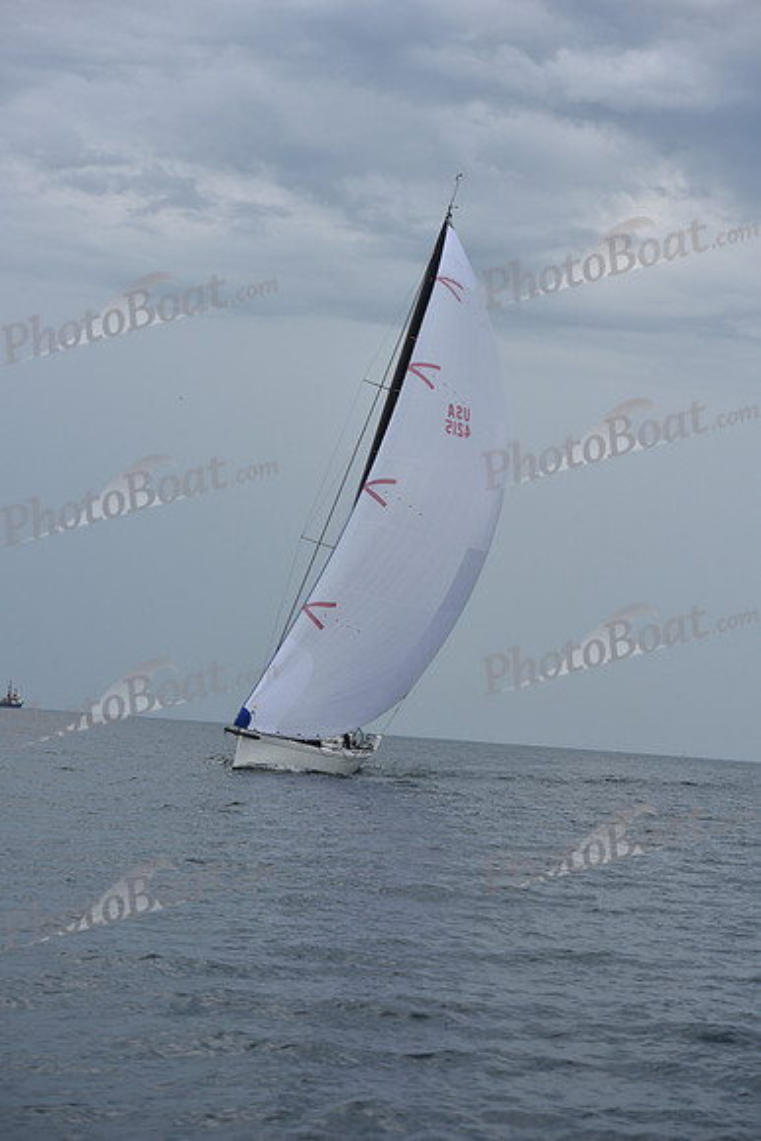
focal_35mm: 70
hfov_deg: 19.5
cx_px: 380
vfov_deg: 28.8
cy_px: 570
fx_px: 2218
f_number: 5.6
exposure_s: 1/800
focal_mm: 70
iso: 250
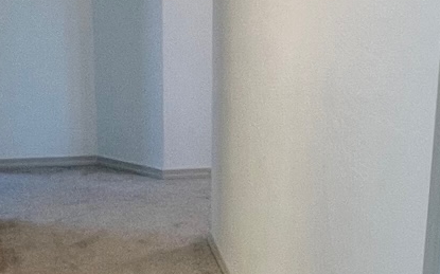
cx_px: 85
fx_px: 803
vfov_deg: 19.3
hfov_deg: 29.9
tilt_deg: -16.3
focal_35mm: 67
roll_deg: +1.4
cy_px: 187
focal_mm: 1.57
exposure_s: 1/40
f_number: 1.8
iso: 50
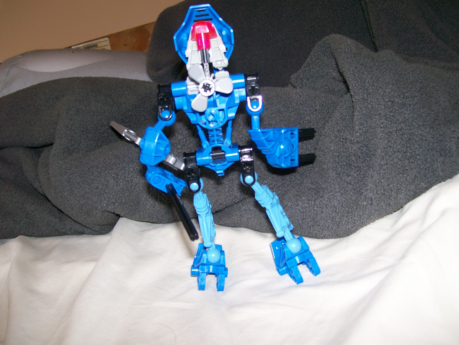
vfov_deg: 39.7
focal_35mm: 36
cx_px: 230
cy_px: 172
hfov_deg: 51.4
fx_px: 477
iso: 80
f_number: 2.7
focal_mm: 6
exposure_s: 1/64
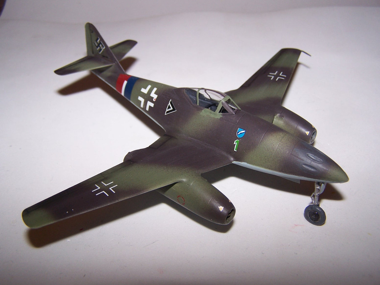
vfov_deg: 37.7
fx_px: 417
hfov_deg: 49.0
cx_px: 190
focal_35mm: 38
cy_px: 142
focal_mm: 6.3
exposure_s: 1/60
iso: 80
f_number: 2.8
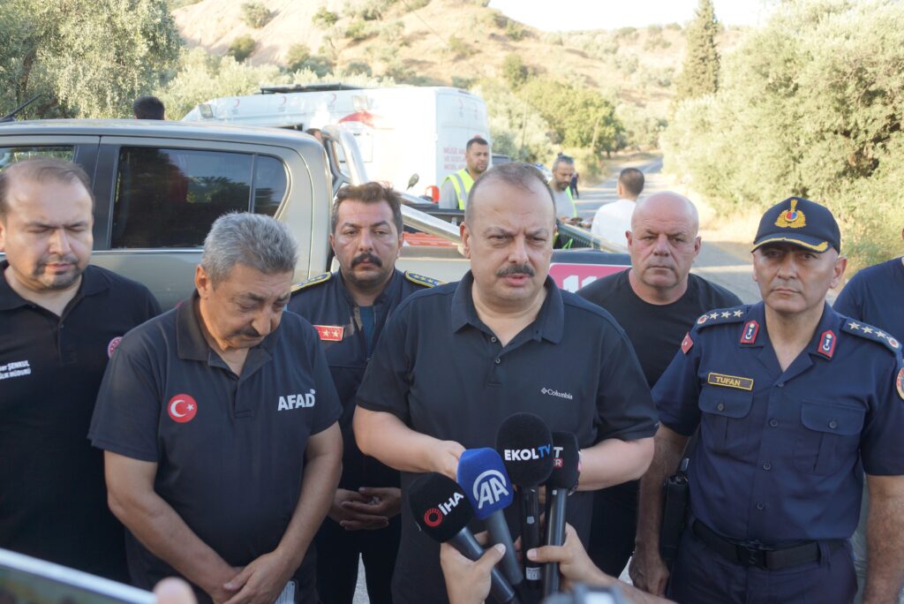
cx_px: 452
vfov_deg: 40.0
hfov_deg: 57.2
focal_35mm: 33
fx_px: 829
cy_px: 302
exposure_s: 1/160
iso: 100
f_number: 4
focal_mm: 22
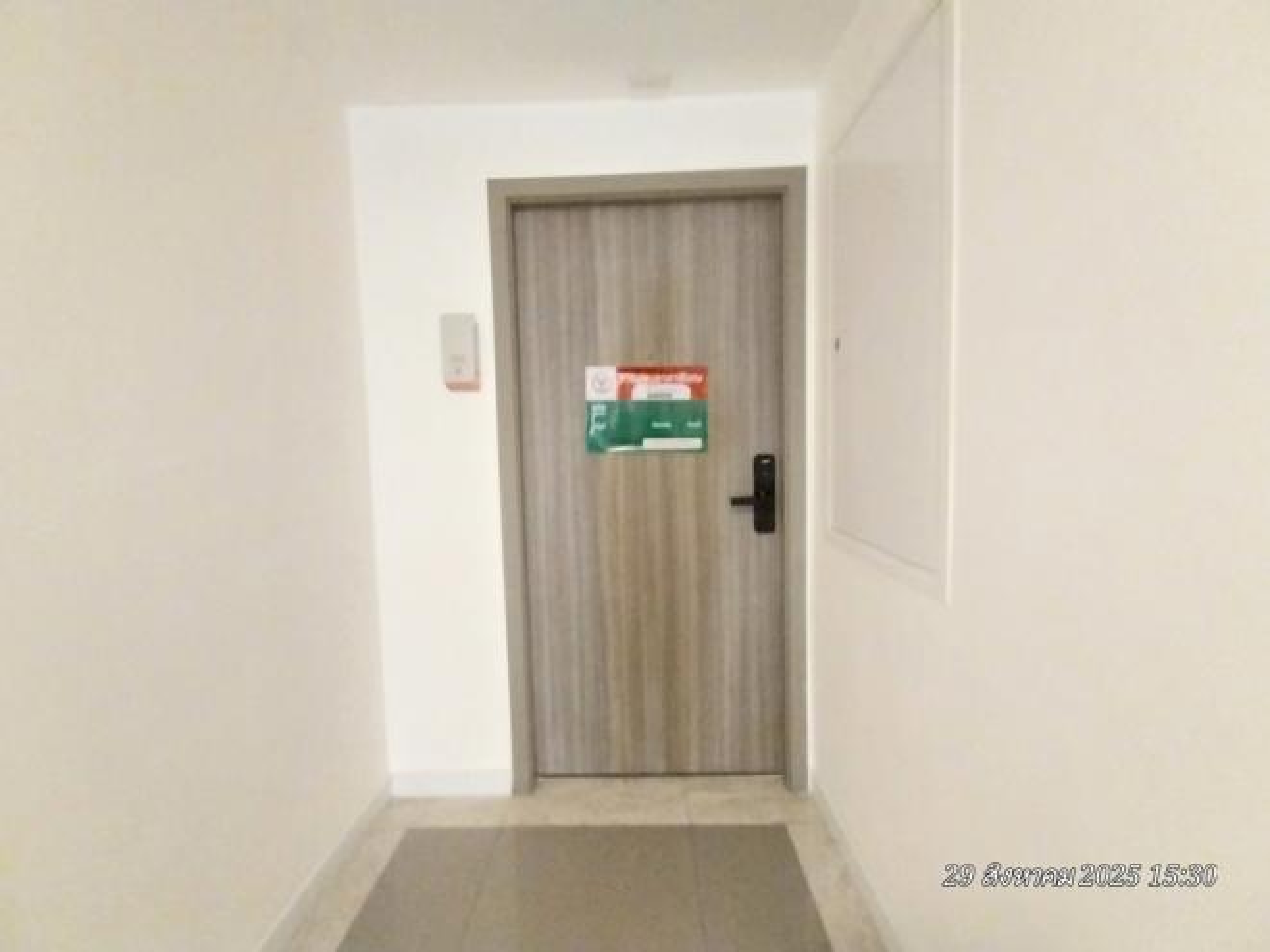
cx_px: 635
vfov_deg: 89.9
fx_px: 477
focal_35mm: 13
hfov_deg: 106.2
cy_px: 476
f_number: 2.2
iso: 640
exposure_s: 1/10
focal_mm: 1.3
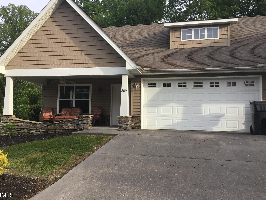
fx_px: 261
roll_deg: -1.1
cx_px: 130
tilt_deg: +5.5
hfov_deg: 54.0
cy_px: 95
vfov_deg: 41.8
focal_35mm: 34
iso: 25
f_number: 2.4
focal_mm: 3.3
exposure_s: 1/443
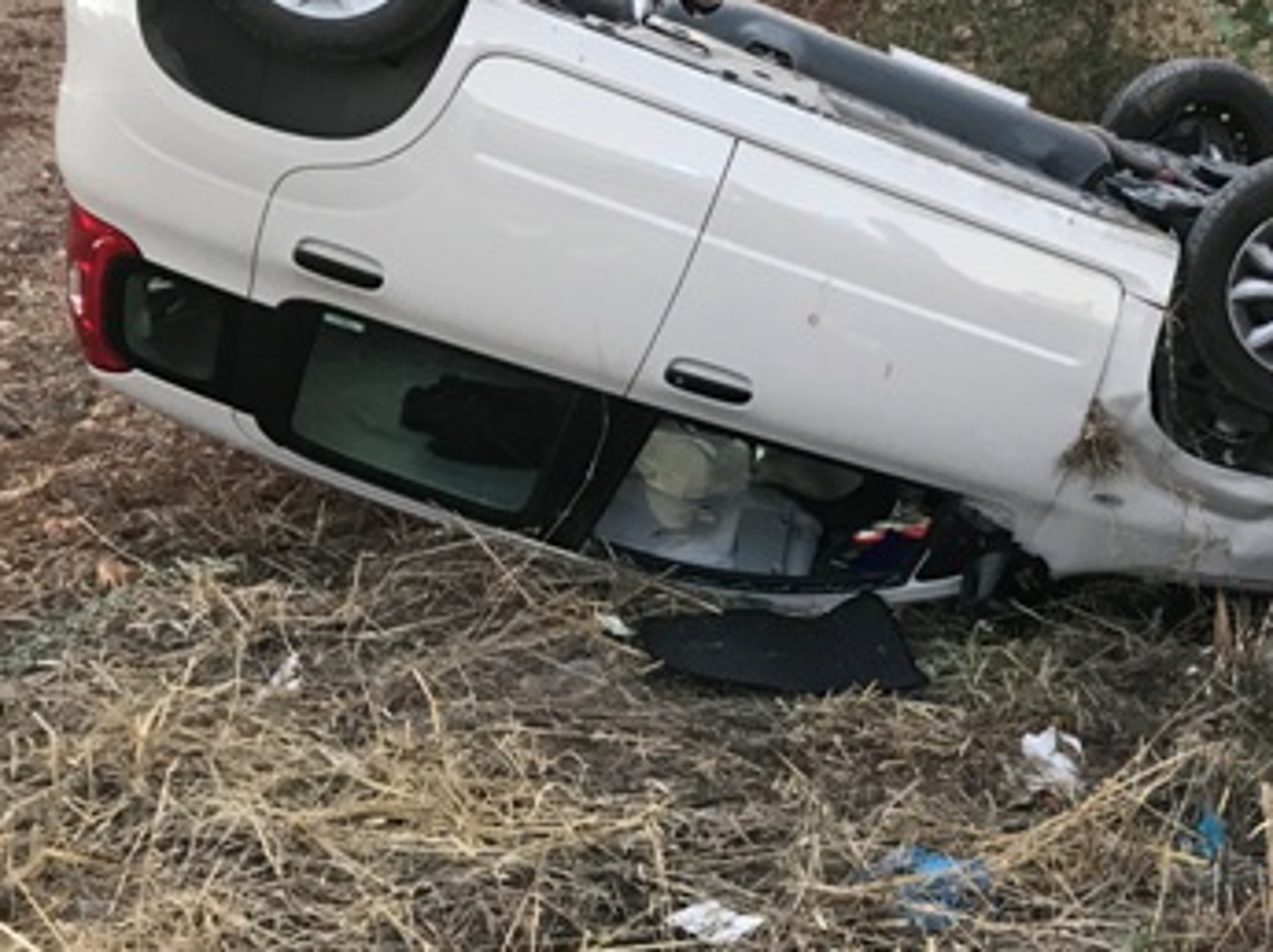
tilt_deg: -17.5
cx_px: 911
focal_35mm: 52
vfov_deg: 27.9
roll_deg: -0.1
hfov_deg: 36.2
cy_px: 343
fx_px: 1910
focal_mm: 3.99
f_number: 1.8
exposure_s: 1/25
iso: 32
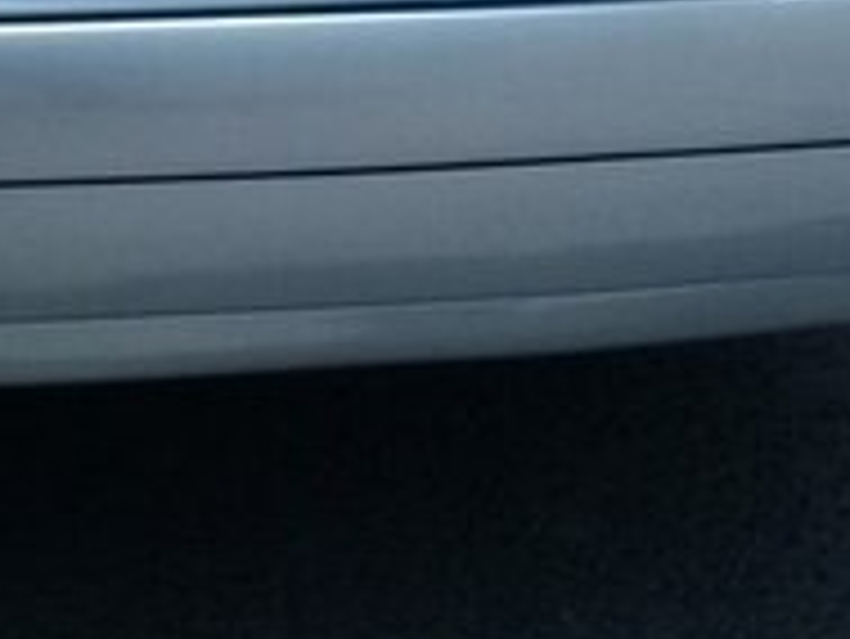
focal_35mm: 108
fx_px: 2654
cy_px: -209
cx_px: 45
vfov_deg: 13.2
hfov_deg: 17.8
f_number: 2.2
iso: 64
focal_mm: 3.3
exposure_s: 1/2688
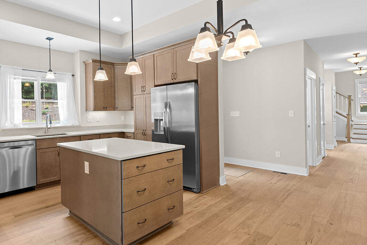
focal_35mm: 21
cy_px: 113
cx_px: 127
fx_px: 214
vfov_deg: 59.4
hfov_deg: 78.9
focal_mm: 14
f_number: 8
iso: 800
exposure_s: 1/50
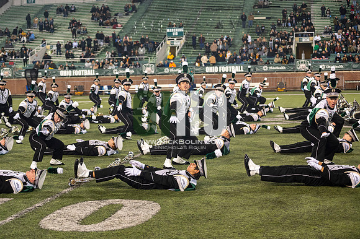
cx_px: 180
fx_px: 700
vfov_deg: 19.4
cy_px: 120
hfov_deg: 28.9
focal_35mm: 70
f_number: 2.8
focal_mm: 70
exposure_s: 1/500
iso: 1000
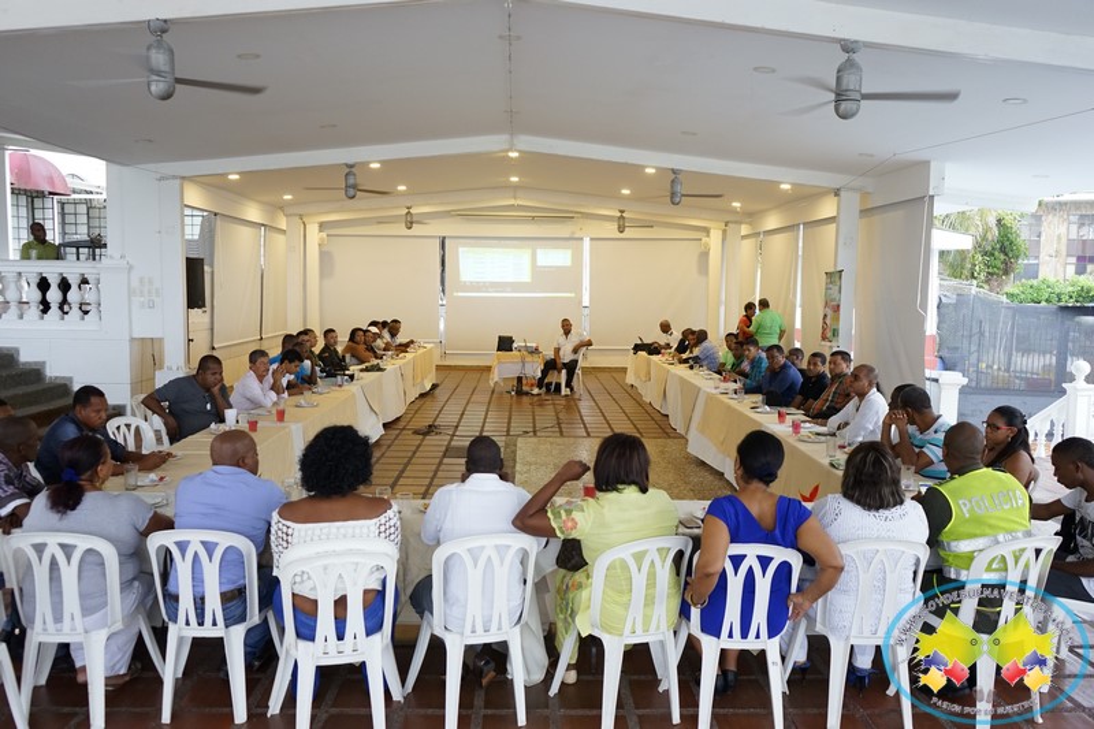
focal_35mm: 28
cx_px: 547
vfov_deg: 46.4
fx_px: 851
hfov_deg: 65.5
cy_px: 364
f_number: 3.5
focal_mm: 28
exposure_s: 1/60
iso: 1600
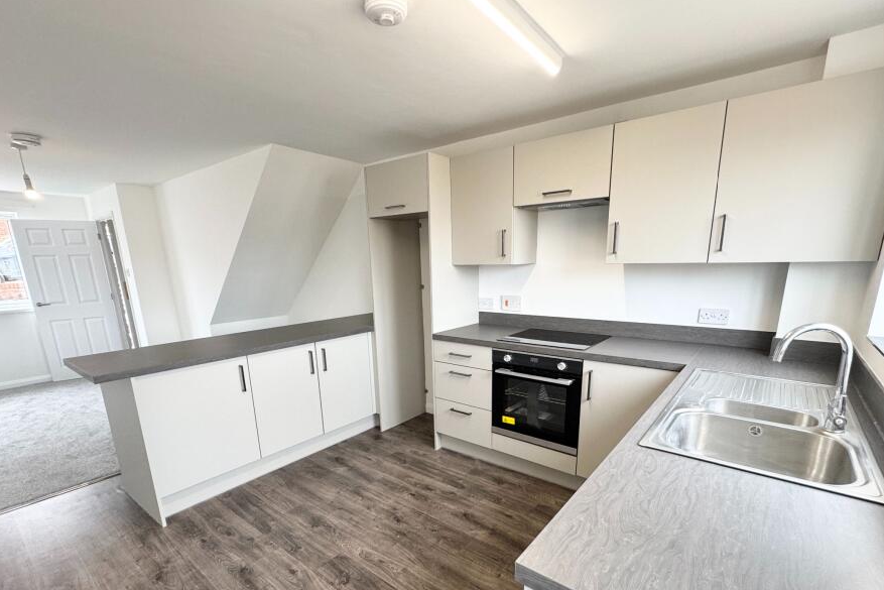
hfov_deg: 93.3
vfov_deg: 69.5
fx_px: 417
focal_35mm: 17
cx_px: 448
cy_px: 364
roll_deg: +2.1
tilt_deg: -12.8
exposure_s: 1/100
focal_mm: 2.22
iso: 125
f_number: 2.2
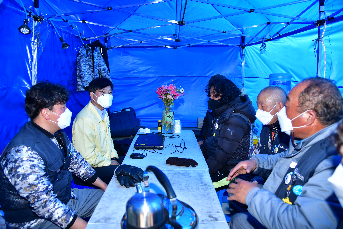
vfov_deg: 46.4
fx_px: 267
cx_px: 172
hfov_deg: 65.5
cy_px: 114
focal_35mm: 28
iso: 200
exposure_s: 1/250
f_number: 4
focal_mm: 28
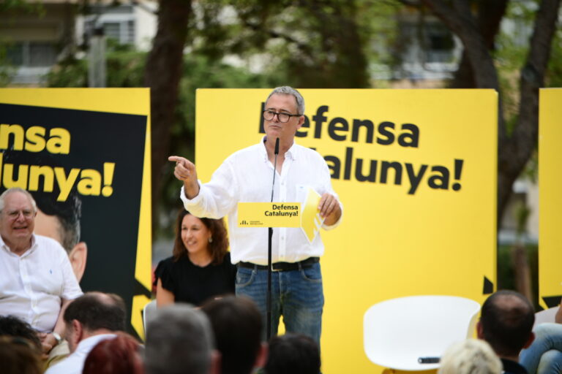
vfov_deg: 7.2
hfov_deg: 10.8
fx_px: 2966
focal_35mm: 190
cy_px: 187
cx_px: 281
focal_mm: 190
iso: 160
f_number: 2.8
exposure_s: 1/500
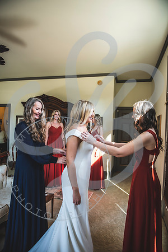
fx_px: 168
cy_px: 126
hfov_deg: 53.1
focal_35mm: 24
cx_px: 84
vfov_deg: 73.7
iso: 200
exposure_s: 1/125
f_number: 2.8
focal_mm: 24
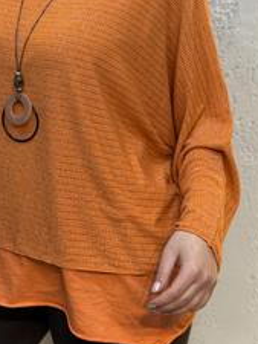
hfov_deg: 16.7
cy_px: 44
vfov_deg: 21.8
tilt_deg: -11.1
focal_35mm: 88
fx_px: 874
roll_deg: +3.4
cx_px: 75
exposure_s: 1/100
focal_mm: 6.76
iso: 80
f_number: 1.78
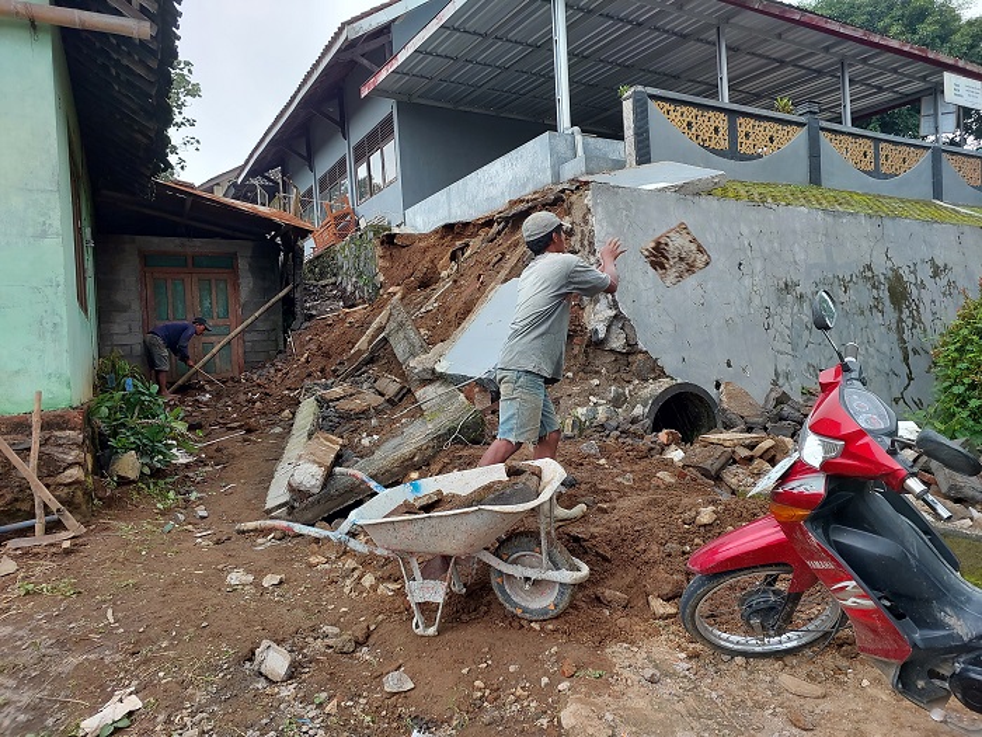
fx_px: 652
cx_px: 491
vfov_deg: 58.9
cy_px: 368
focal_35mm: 23
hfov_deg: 73.9
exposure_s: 1/100
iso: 32
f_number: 1.8
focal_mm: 5.06
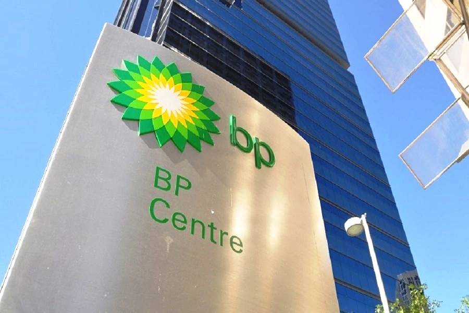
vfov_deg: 47.9
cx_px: 234
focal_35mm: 27
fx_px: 352
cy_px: 156
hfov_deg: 67.4
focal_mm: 18
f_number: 6.3
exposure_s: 1/320
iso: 200
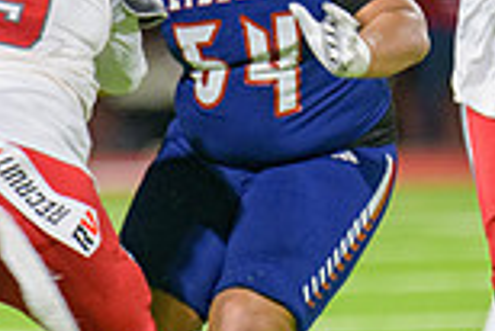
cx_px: 235
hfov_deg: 1.8
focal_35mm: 1130
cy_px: 101
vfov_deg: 1.2
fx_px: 15552
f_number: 2.8
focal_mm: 300
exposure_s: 1/250
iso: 2000
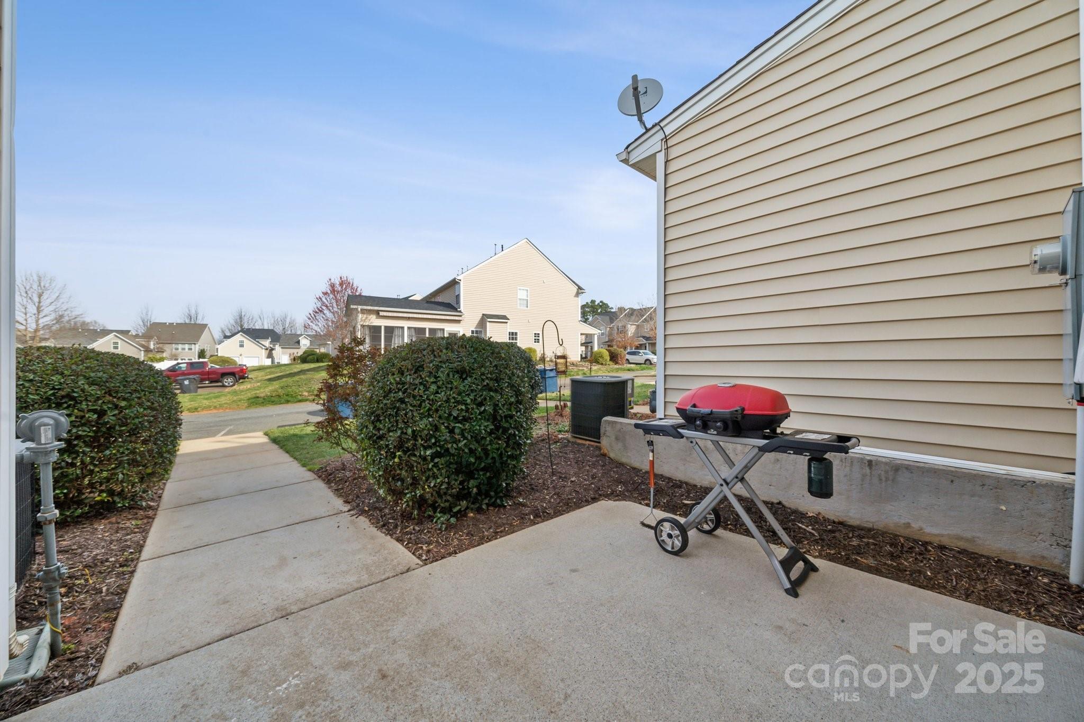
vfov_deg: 90.0
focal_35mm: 12
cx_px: 542
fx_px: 361
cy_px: 361
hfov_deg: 112.6
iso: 100
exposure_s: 1/100
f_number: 8
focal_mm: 12
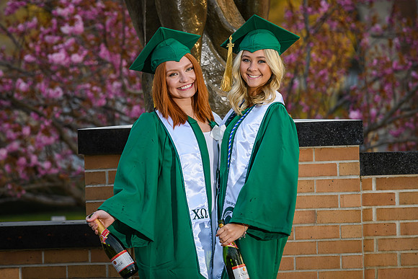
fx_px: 5573
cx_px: 209
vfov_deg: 2.9
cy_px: 130
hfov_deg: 4.3
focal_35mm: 480
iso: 125
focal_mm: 300
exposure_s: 1/200
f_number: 5
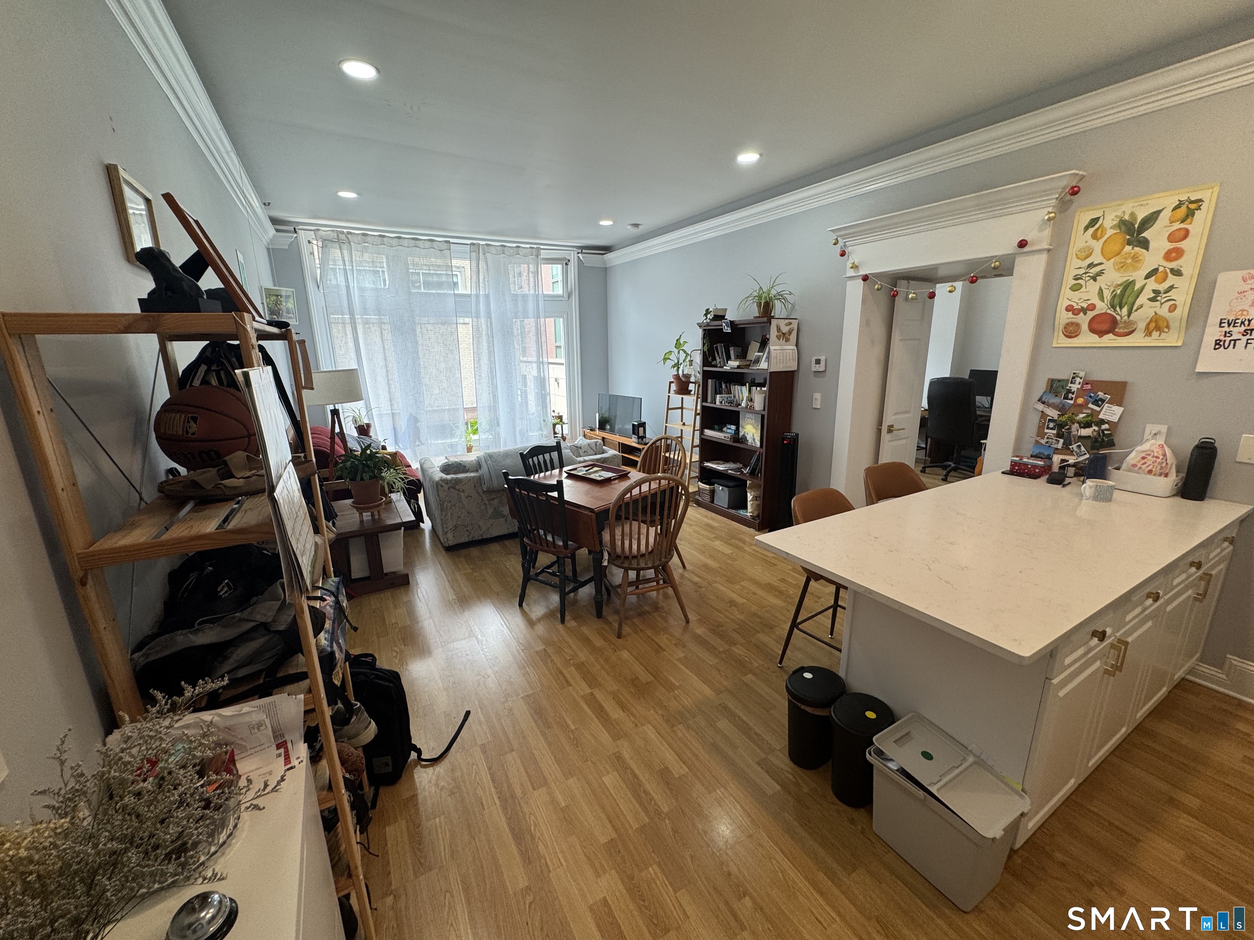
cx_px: 627
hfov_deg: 102.1
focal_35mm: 14
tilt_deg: -13.7
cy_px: 470
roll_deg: +0.3
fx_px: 507
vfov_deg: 85.7
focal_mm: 2.22
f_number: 2.2
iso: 64
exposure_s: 1/120
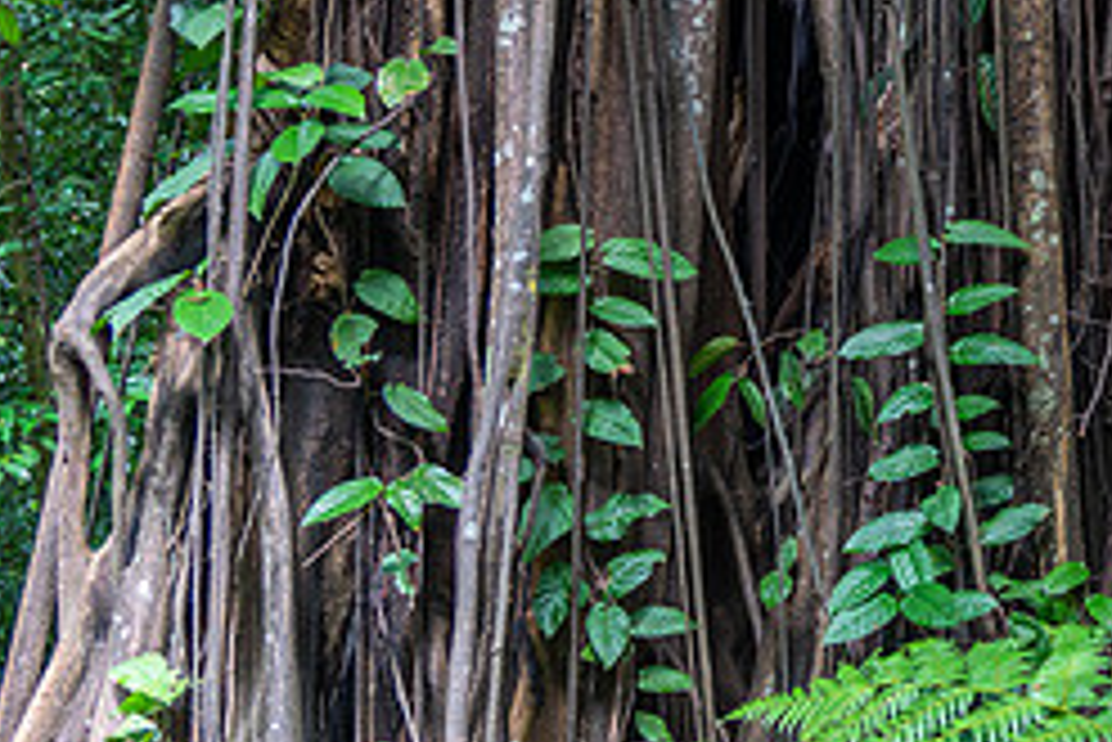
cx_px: 1276
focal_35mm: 62
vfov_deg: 21.9
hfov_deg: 28.8
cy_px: 266
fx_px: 1916
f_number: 4
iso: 400
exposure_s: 1/30
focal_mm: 24
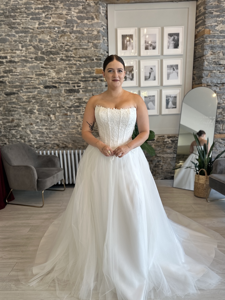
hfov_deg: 54.9
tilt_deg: -12.2
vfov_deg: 69.4
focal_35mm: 25
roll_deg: +1.1
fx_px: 217
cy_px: 155
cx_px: 115
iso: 64
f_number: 1.78
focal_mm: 6.86
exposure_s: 1/120
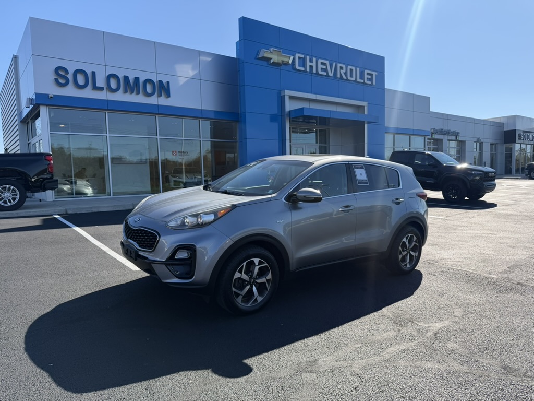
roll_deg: +2.4
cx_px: 267
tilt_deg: -4.6
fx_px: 370
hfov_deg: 71.6
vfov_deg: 56.8
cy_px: 200
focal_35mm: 24
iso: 100
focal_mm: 6.76
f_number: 1.78
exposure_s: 1/3584
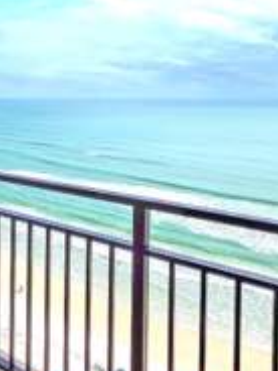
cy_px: 113
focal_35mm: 34
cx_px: 30
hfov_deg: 39.0
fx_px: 364
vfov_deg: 52.5
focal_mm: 2.2
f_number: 1.9
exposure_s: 1/4000
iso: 40
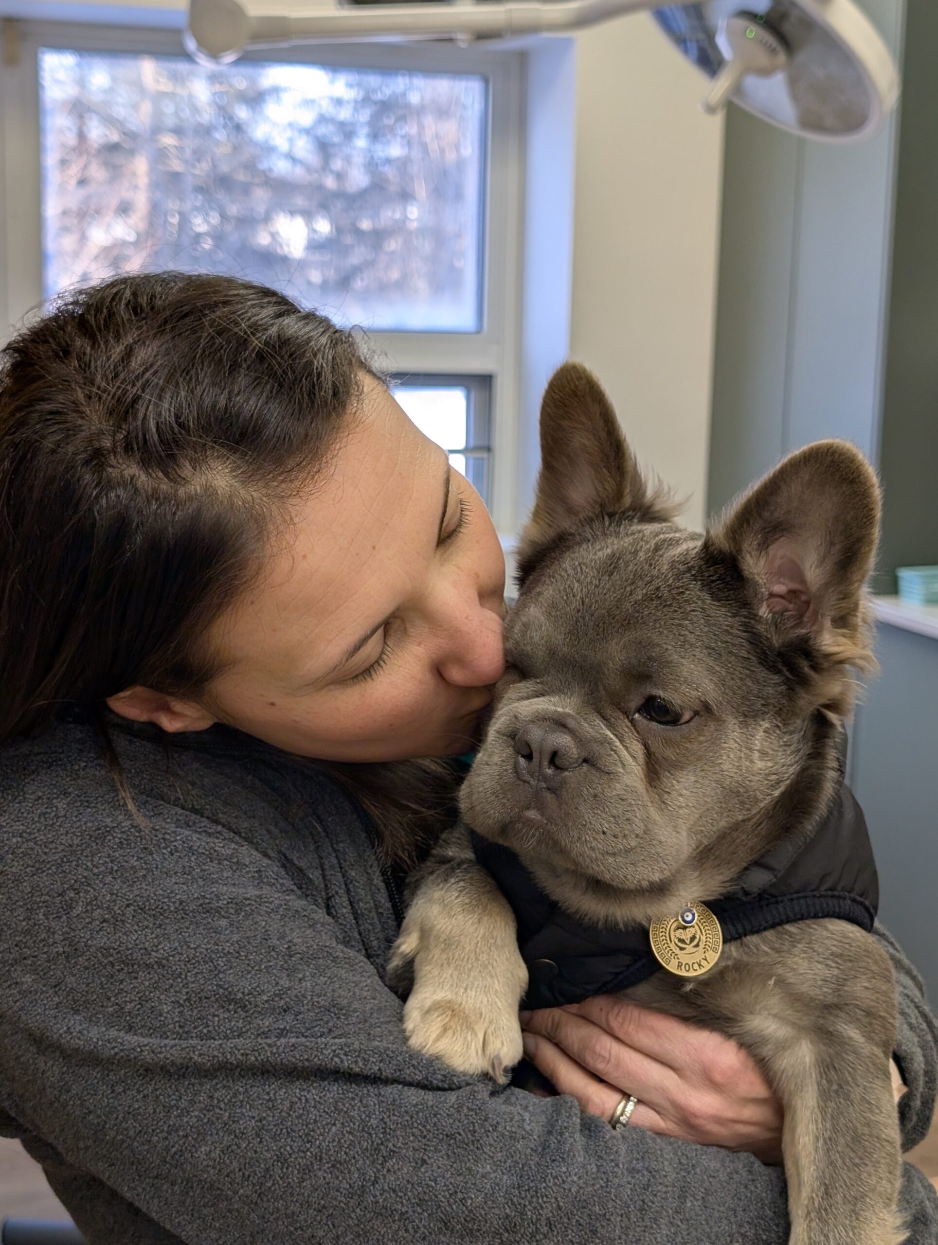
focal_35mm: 49
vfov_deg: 38.9
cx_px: 469
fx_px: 1766
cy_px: 622
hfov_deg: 29.8
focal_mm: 6.9
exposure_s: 1/120
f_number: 1.68
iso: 61
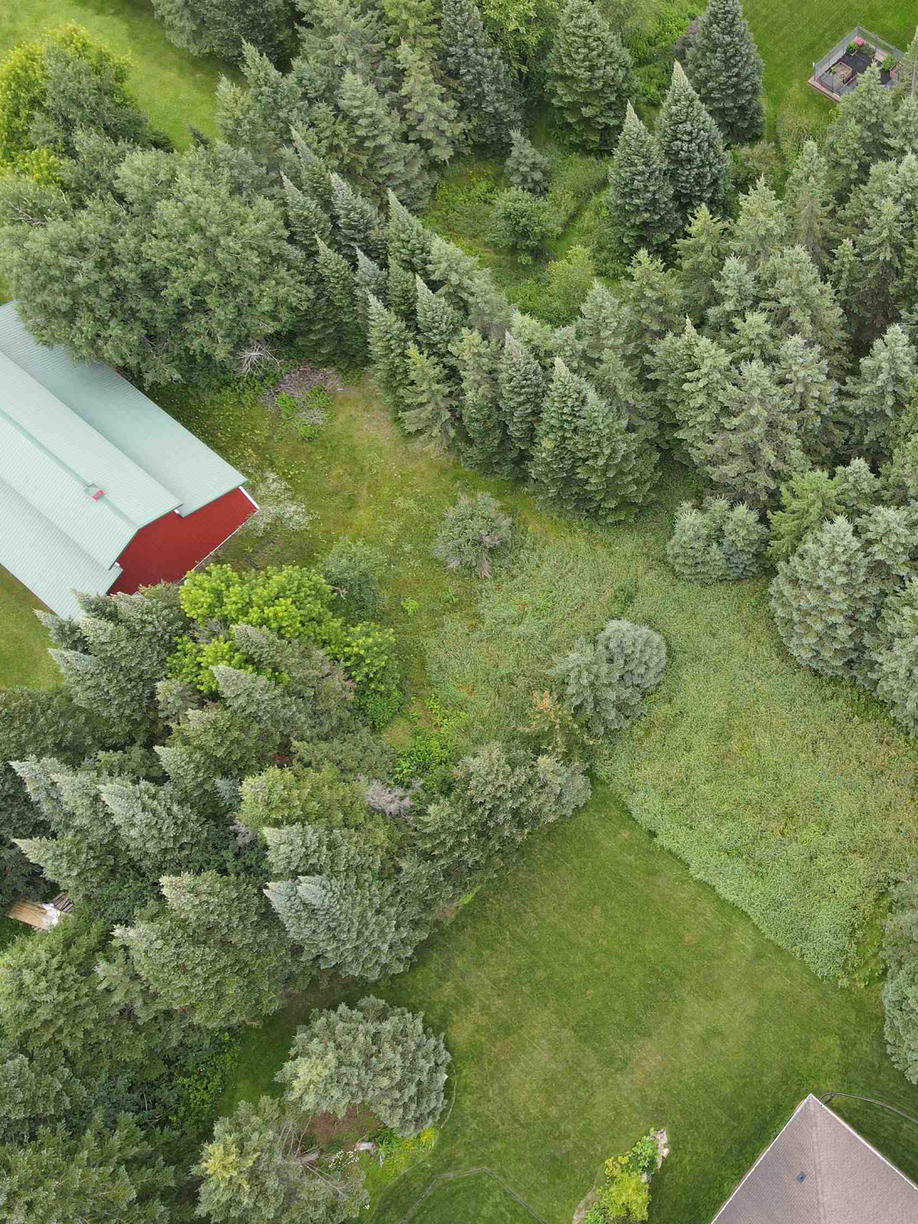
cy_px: 604
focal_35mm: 33
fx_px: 1167
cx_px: 810
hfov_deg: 40.1
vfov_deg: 55.3
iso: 100
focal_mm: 4.5
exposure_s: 1/60
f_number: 2.8
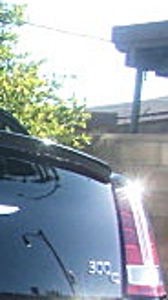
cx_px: -382
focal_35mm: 153
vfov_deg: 13.8
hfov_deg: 6.9
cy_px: 329
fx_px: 1214
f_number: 2.8
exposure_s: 1/250
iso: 50
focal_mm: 6.3
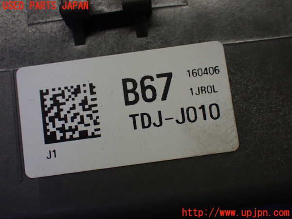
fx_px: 565
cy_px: 110
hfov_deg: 29.0
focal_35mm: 67
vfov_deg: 21.9
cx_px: 146
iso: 640
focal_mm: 11.88
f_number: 3.8
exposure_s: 1/250
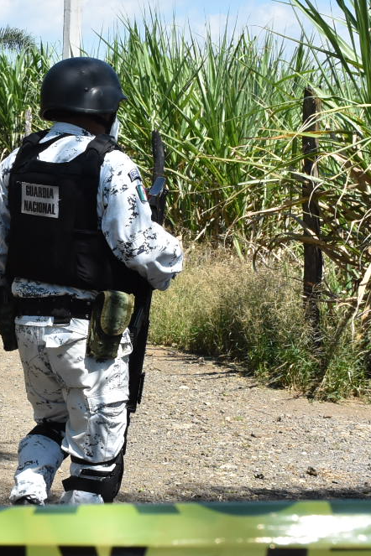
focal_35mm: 110
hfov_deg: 12.3
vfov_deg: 18.6
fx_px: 1700
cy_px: 272
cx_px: -22
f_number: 13
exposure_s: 1/640
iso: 800
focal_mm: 30
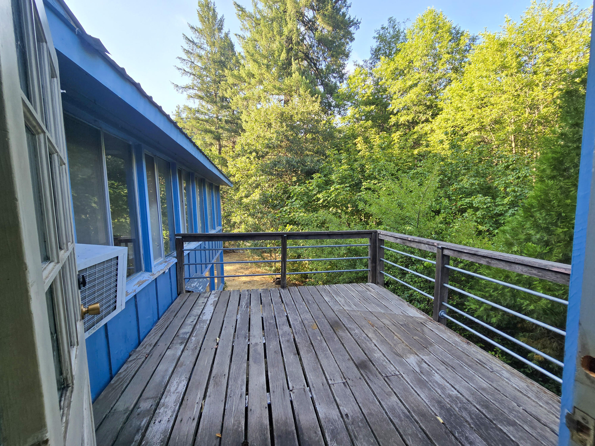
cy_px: 223
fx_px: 223
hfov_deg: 106.2
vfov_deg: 89.9
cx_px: 298
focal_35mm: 13
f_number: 2.2
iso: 50
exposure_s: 1/218
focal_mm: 2.2
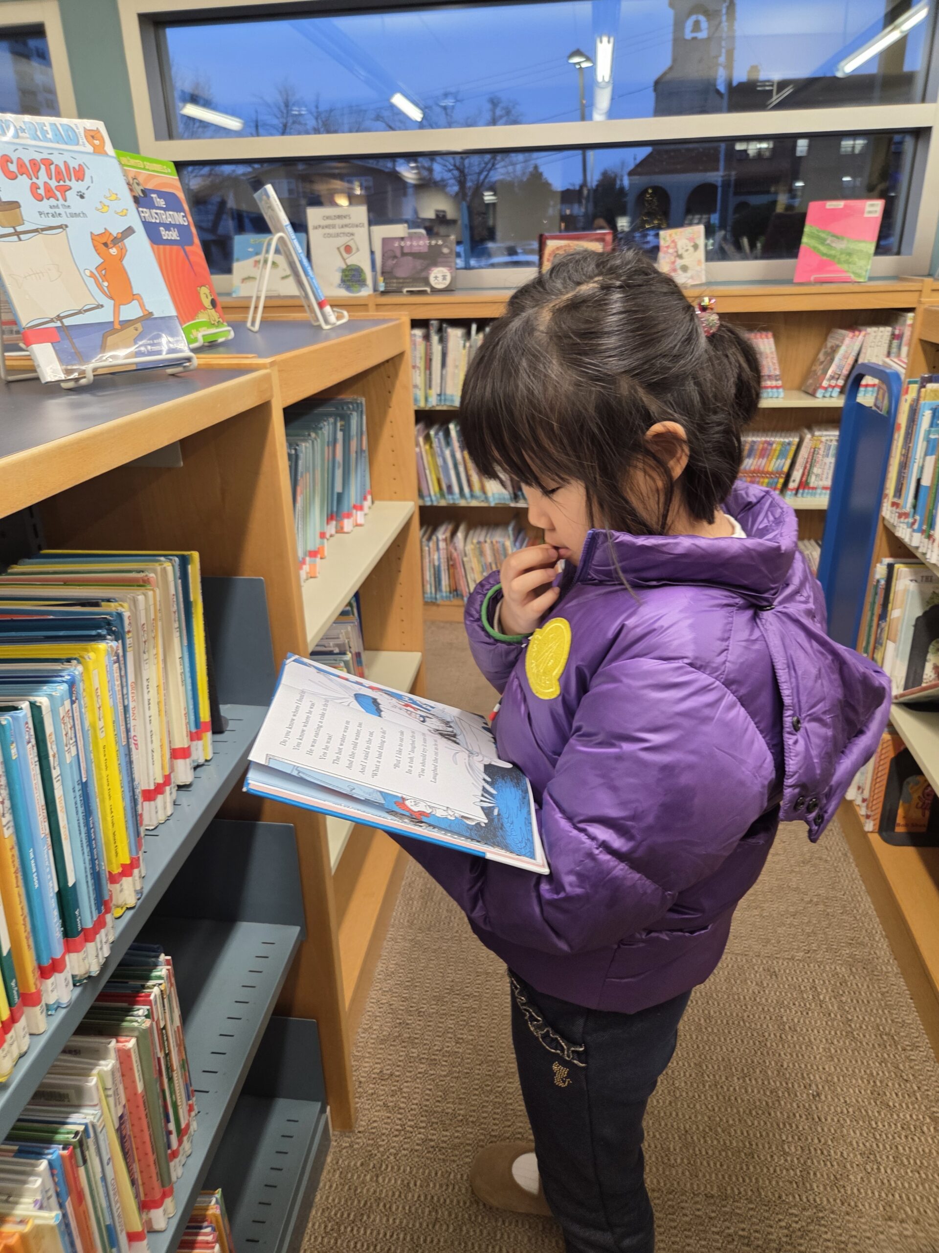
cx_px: 470
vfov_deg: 73.9
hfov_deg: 58.9
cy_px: 626
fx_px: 832
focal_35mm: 23
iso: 200
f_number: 1.8
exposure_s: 1/64
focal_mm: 5.4
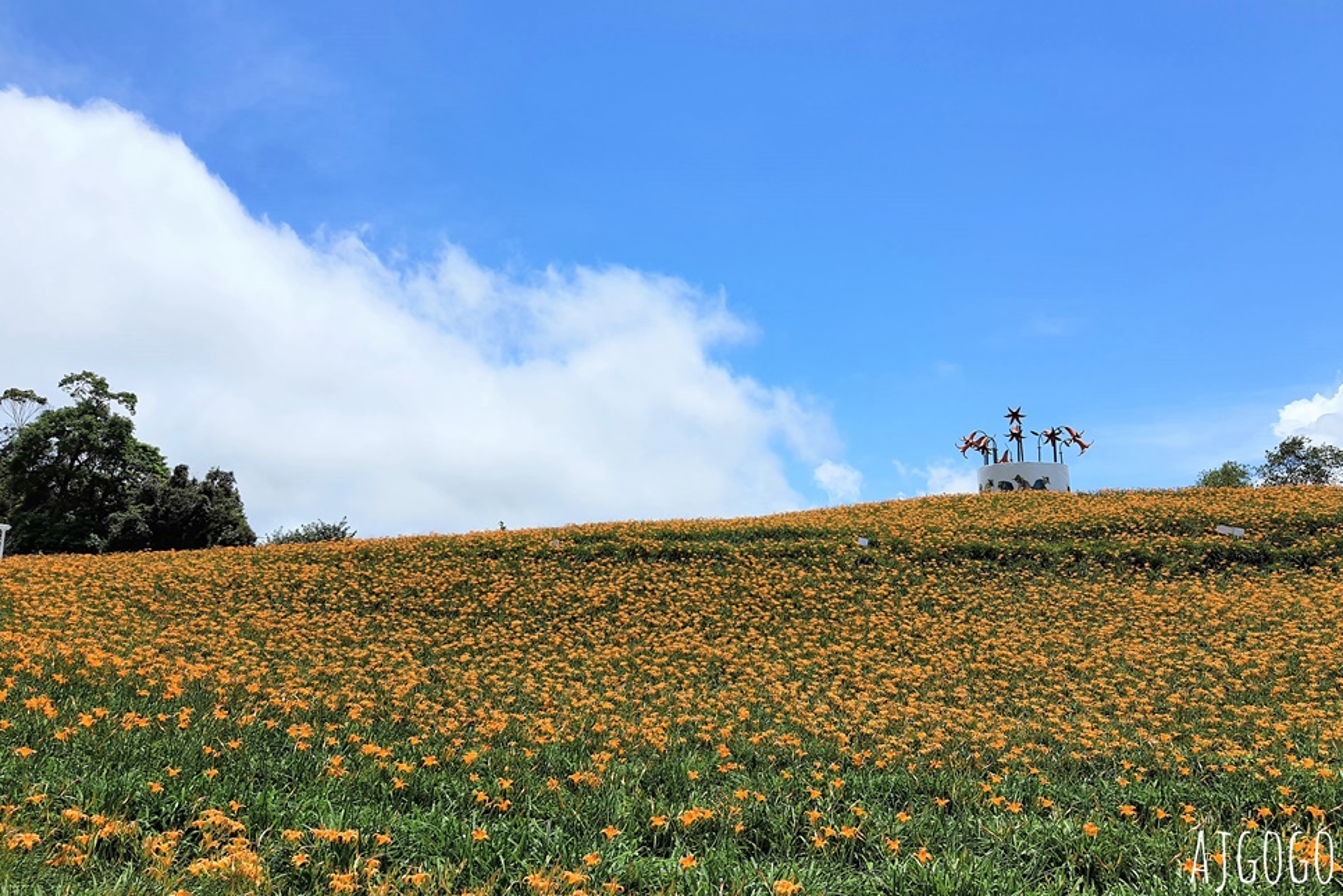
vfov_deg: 46.3
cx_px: 653
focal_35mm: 28
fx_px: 1044
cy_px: 384
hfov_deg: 65.5
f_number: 1.7
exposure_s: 1/3928
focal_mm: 4.32
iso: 50
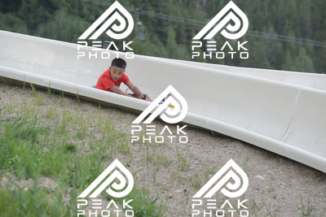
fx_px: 1766
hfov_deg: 10.5
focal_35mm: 195
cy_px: 108
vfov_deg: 7.0
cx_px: 163
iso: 900
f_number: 6.3
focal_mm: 195
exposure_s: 1/640
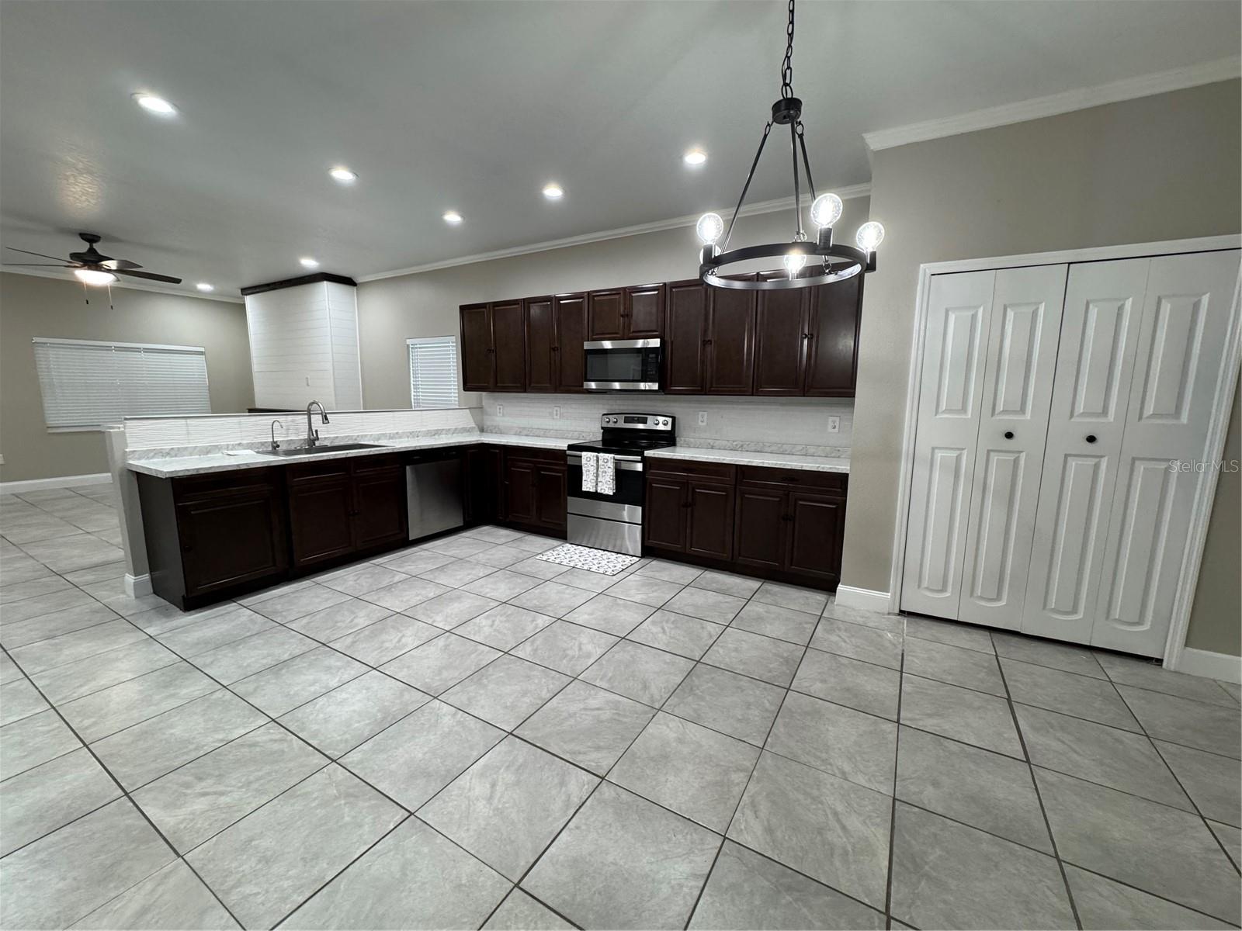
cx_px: 621
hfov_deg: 102.1
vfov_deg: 85.7
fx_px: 502
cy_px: 466
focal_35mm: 14
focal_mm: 2.22
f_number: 2.2
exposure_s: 1/60
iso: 200
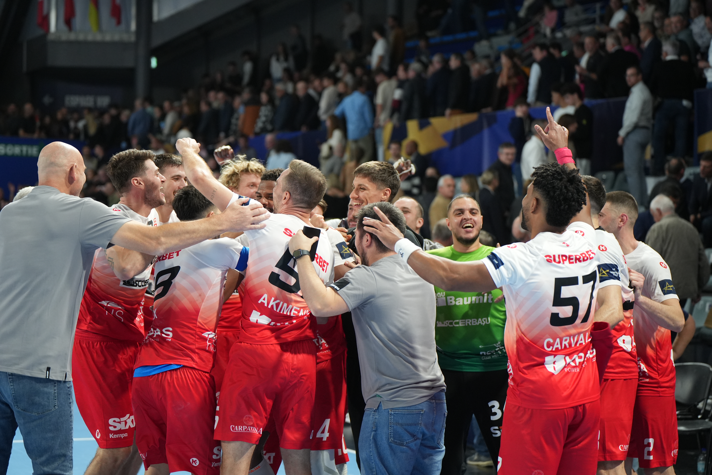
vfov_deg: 15.0
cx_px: 356
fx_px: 1800
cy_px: 238
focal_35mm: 91
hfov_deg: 22.4
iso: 2500
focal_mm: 91
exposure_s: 1/500
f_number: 2.8
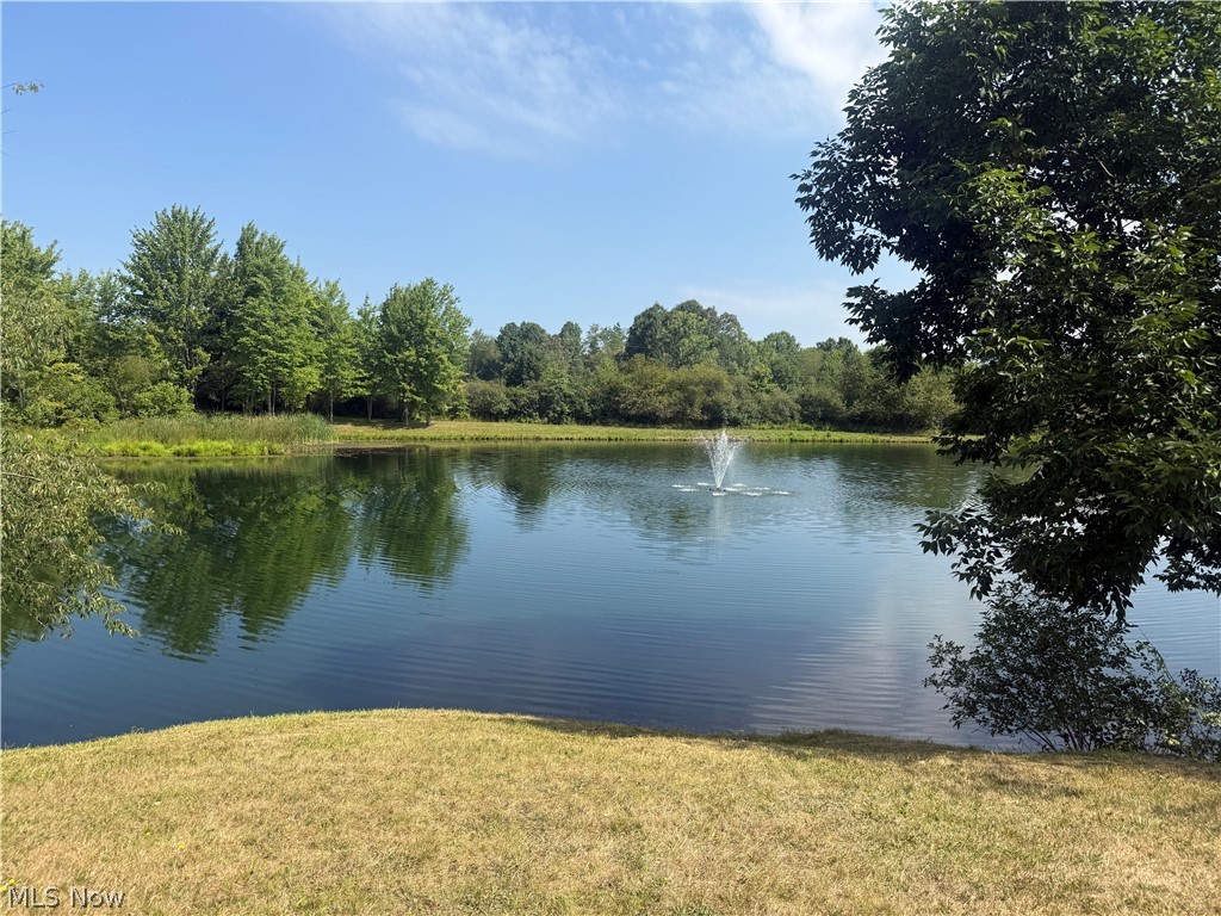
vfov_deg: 56.8
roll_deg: -1.5
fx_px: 847
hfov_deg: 71.6
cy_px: 458
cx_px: 610
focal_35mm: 24
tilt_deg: -3.3
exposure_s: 1/3425
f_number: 1.78
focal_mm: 6.76
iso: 80
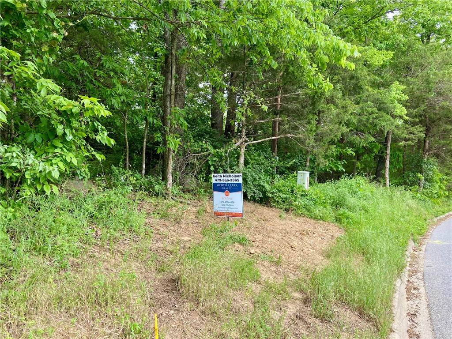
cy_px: 170
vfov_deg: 53.1
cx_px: 226
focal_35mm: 26
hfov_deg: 67.3
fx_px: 339
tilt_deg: -0.9
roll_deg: +1.2
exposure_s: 1/170
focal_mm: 4.25
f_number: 1.8
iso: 32
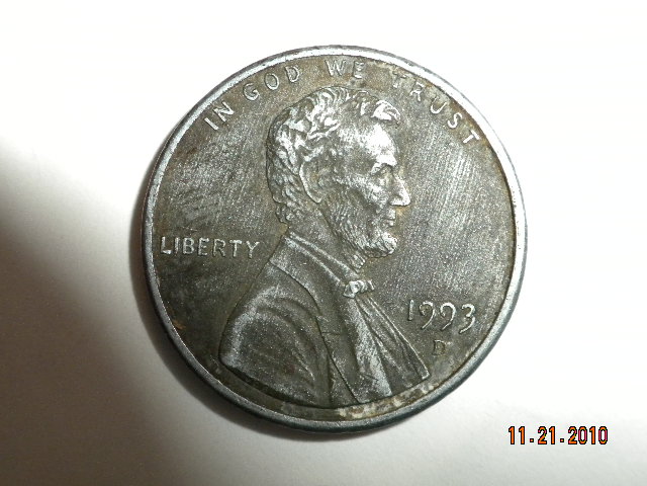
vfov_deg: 28.0
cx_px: 324
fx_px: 972
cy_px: 243
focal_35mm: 52
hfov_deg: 36.8
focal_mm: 9.1
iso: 400
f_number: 11
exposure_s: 1/30
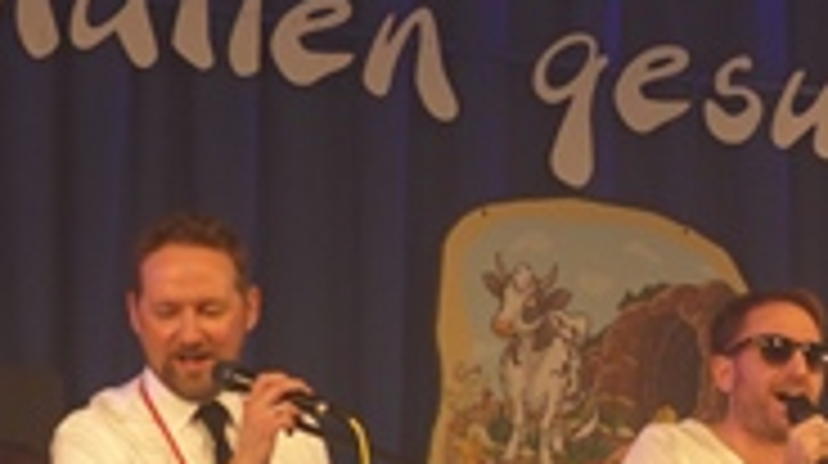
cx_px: 819
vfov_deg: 6.7
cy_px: 604
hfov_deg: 12.0
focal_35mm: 178
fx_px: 3904
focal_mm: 13.5
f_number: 2.8
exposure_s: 1/60
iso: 160
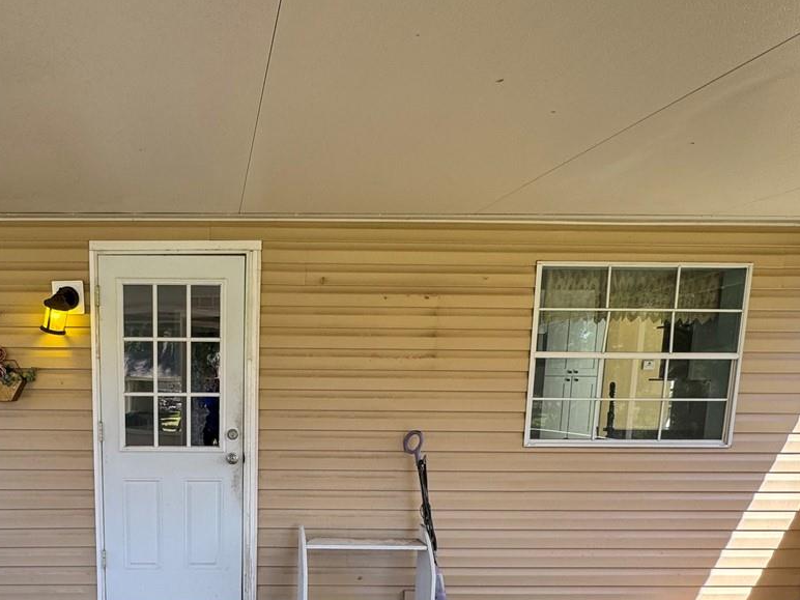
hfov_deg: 59.1
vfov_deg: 45.7
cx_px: 222
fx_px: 670
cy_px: 484
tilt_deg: -10.7
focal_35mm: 29
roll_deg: +0.4
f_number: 2.2
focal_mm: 2.22
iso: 64
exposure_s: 1/99
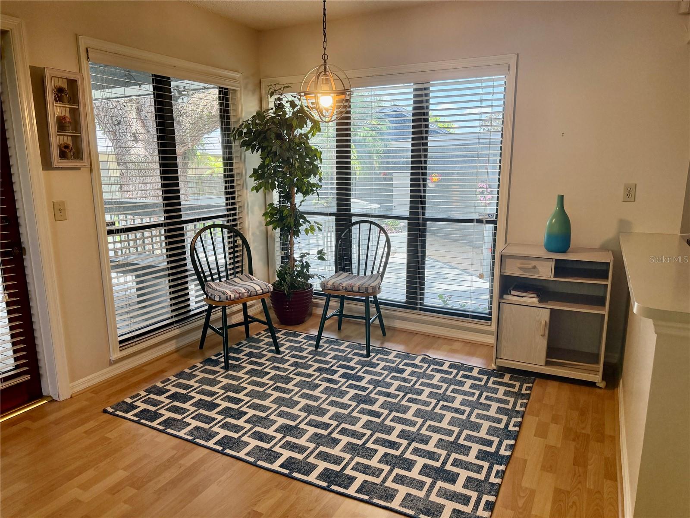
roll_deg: +0.8
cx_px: 345
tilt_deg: -11.7
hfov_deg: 71.6
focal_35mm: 24
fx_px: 478
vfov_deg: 56.8
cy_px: 259
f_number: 1.78
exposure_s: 1/215
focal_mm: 6.76
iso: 160
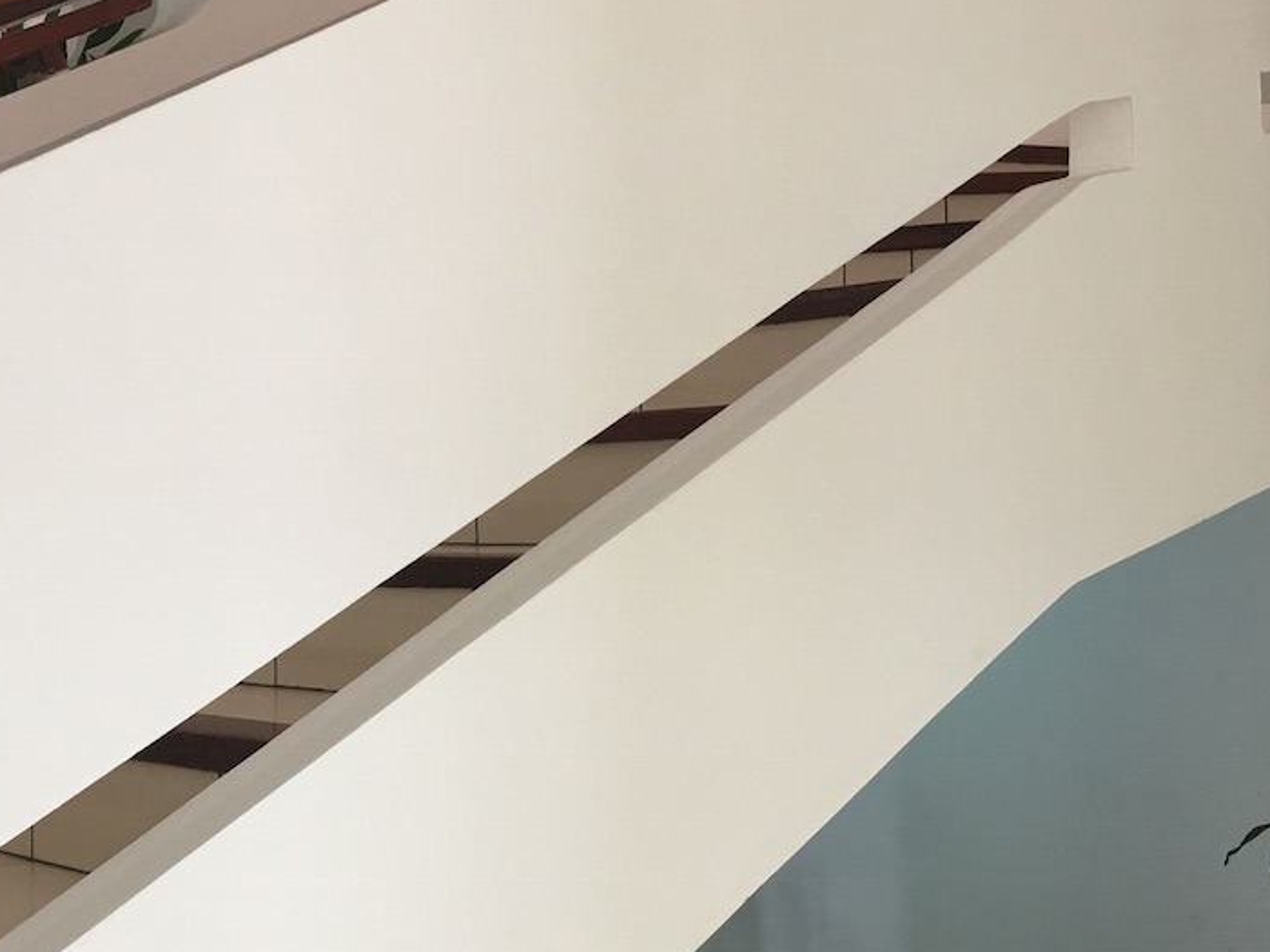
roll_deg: +1.5
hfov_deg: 36.2
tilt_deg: +4.0
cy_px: 379
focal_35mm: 53
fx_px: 1944
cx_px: 648
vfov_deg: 27.5
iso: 25
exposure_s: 1/15
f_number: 2.2
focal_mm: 4.15
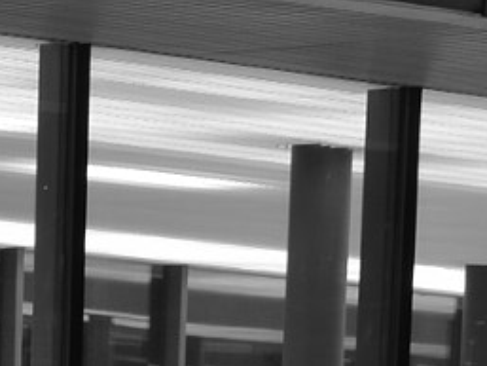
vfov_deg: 5.6
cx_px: -857
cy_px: 963
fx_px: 3547
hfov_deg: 7.2
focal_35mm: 252
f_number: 10
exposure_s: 1.3
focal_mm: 22
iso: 100
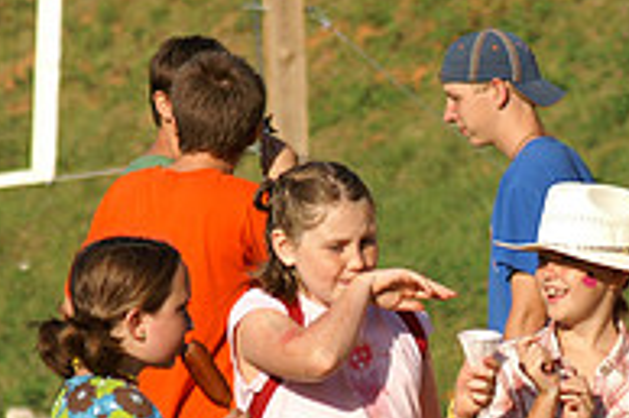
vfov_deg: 2.5
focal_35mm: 538
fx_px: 9392
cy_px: 450
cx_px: 603
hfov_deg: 3.8
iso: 100
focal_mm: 120
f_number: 5.6
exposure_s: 1/640
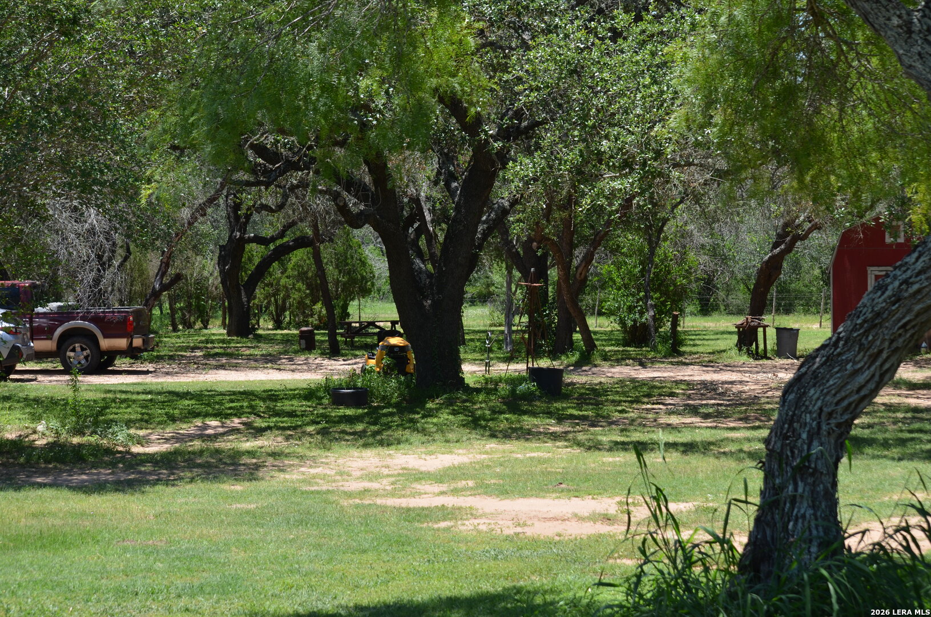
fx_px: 2129
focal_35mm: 82
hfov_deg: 24.7
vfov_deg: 16.5
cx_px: 466
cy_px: 308
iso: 125
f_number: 8
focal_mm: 55
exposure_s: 1/250
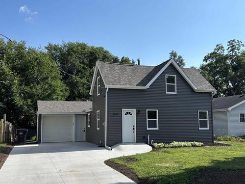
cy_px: 92
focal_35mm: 26
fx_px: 184
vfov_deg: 53.1
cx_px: 122
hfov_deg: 67.3
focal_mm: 5.96
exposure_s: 1/3534
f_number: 1.6
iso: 50
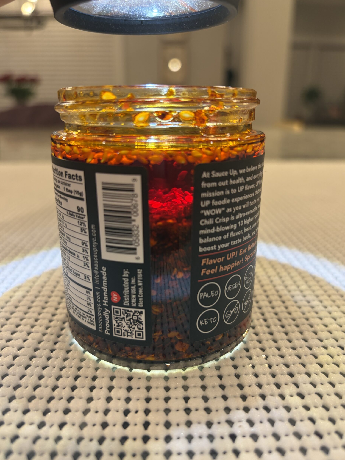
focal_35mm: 27
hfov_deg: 51.4
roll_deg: -0.4
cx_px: 172
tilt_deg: -19.0
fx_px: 359
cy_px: 237
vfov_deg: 65.3
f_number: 1.6
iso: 125
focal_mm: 5.96
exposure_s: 1/60
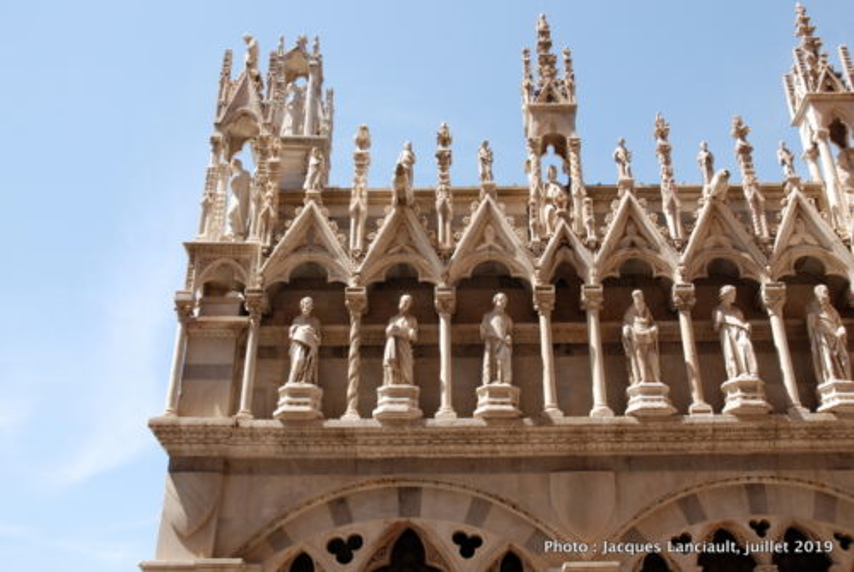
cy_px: 286
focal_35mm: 38
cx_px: 427
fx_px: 891
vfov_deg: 35.6
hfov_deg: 51.2
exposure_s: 1/200
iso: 100
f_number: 7.1
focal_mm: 25
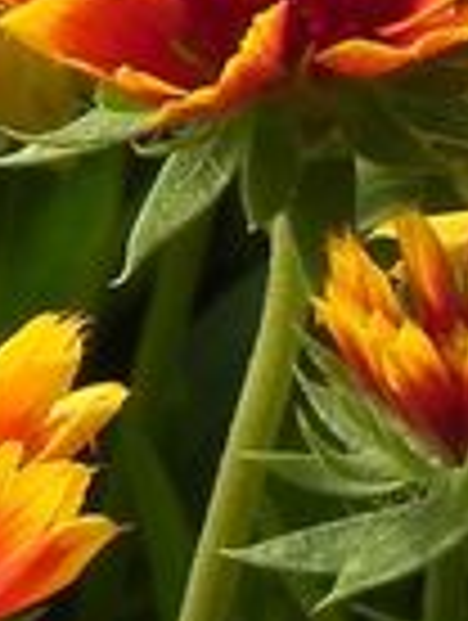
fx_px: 25680
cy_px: -572
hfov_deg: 1.0
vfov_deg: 1.4
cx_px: 104
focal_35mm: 1429
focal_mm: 44
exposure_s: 1/640
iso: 160
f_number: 5
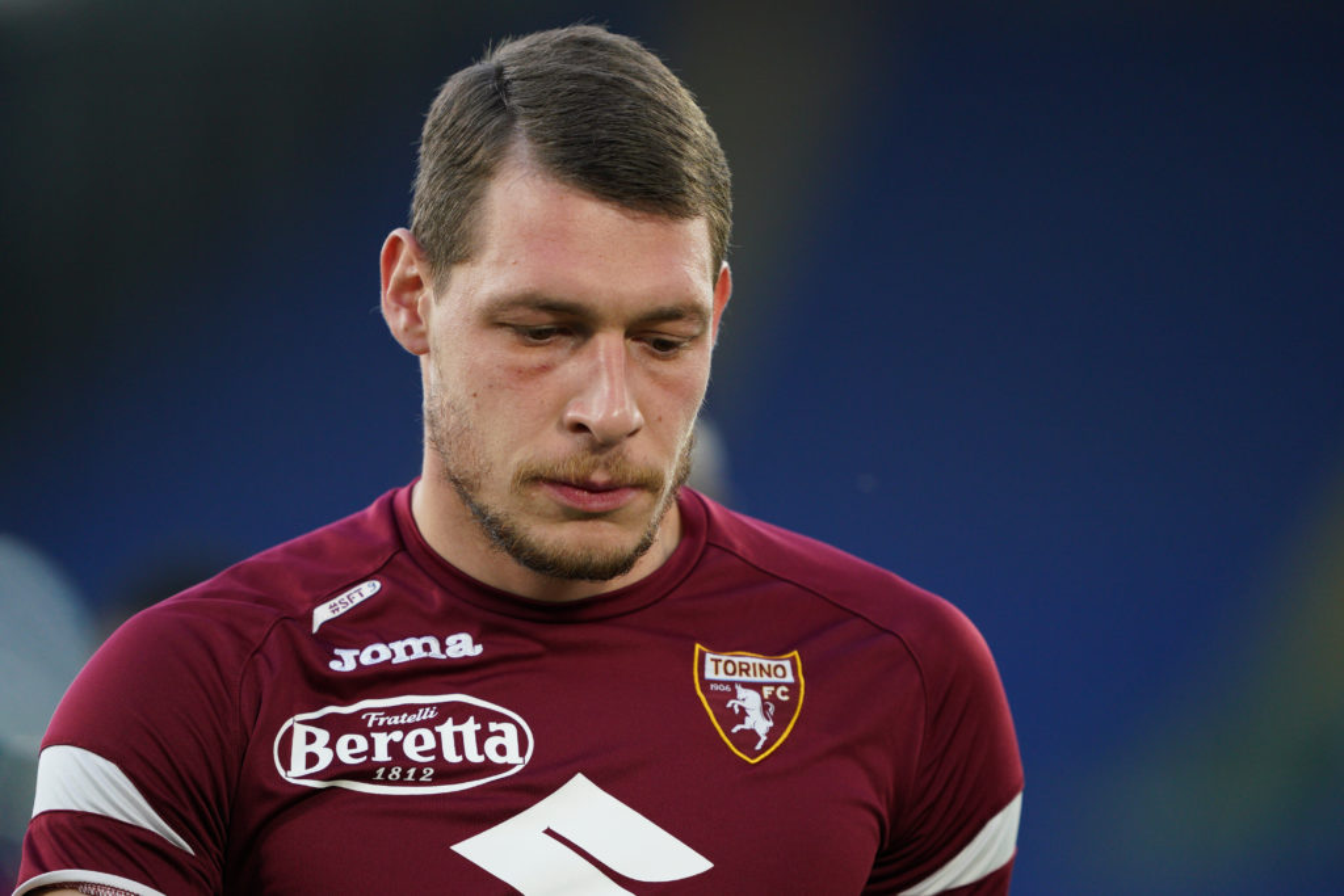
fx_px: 14934
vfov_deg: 3.4
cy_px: 448
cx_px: 672
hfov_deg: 5.2
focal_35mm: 400
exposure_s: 1/1724
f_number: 2.8
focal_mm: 400
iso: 1600
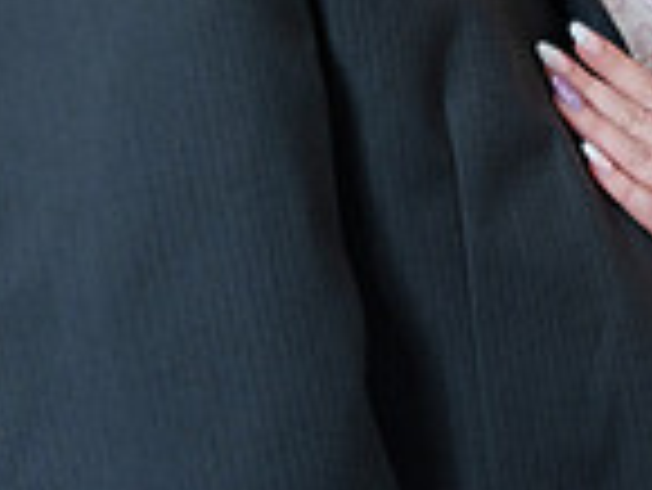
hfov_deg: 6.5
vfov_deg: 4.9
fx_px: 5674
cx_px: 949
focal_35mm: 301
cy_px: -249
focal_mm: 75
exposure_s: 1/500
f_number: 2.8
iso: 1600
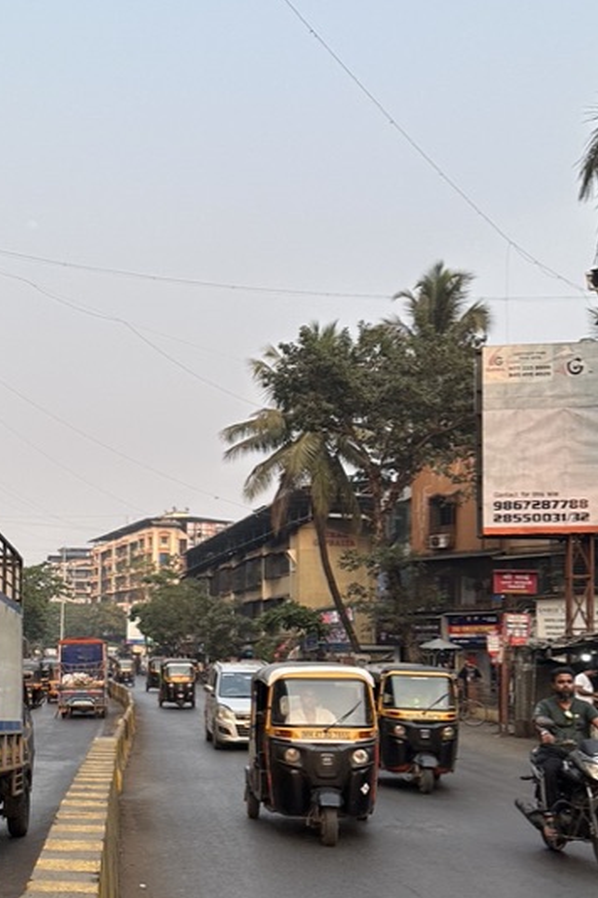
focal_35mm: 48
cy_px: 590
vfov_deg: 40.7
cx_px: 60
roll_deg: -2.7
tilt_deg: +2.3
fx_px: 1197
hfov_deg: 27.1
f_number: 1.78
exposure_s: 1/894
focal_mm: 6.86
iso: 80
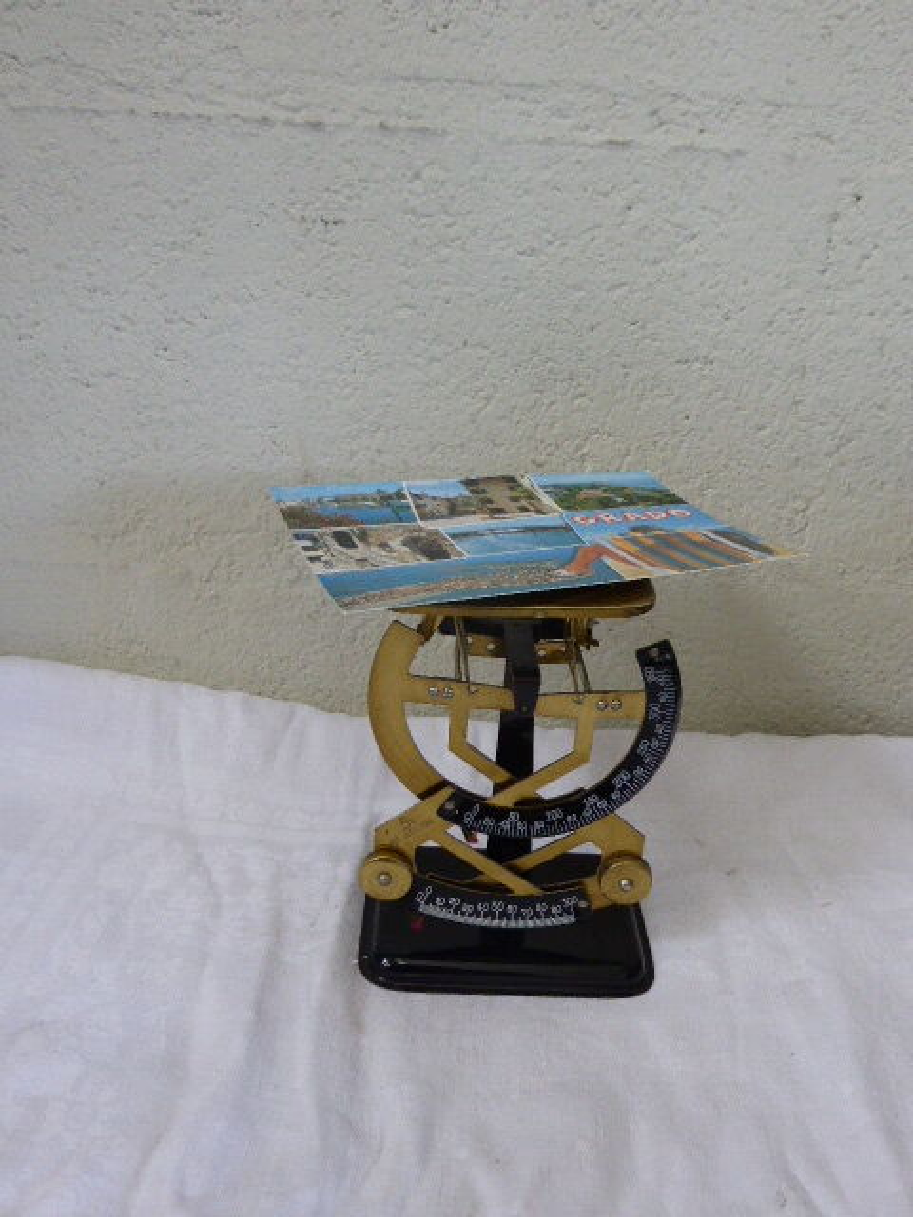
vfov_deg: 58.4
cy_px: 608
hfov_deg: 45.4
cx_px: 456
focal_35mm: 31
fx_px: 1090
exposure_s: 1/60
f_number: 3.6
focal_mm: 5.4
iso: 320
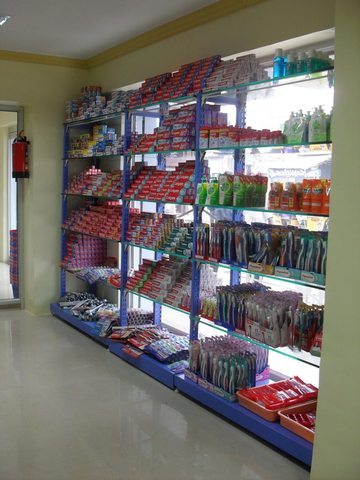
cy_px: 240
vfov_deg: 49.0
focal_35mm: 38
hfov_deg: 37.7
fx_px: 527
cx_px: 180
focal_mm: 6.3
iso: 80
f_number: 2.8
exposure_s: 1/45
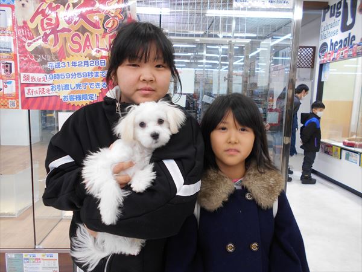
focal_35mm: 26
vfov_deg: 53.1
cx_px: 181
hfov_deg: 67.3
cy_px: 136
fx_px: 272
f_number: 3.2
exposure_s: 1/30
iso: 110
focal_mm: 4.6
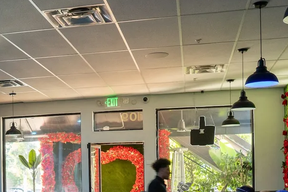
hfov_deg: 29.5
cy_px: 205
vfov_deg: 20.1
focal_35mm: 65
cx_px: 21
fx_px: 520
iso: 1600
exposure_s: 1/30
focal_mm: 28
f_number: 7.1
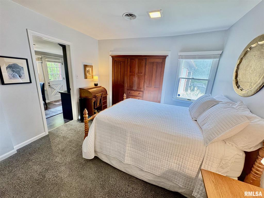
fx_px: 107
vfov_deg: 85.7
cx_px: 132
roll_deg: -2.8
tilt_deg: -14.3
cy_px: 99
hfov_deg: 102.1
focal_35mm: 14
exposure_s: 1/60
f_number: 2.2
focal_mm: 2.22
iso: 500
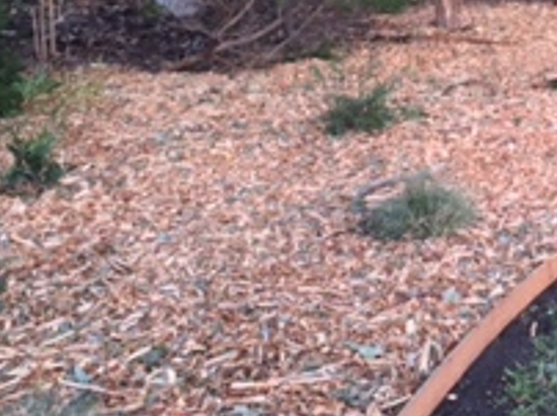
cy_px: 96
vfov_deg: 15.9
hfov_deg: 20.3
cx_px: 623
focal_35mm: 92
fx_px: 1479
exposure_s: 1/60
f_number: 2.2
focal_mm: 4.15
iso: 32
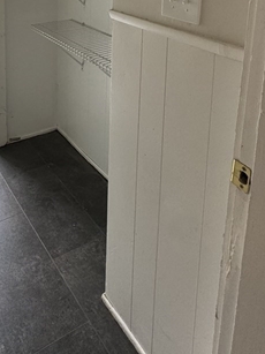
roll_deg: +0.4
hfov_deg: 38.6
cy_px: -6
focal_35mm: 35
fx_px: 358
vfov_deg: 44.2
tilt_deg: -9.9
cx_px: 41
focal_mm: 2.22
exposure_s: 1/99
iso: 64
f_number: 2.2
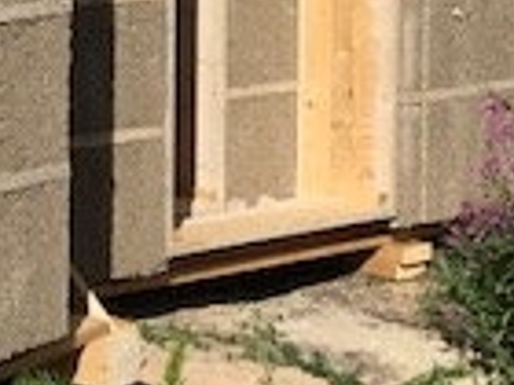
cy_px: -92
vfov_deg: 11.3
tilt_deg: -3.6
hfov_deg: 13.4
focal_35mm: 128
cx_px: -496
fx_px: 1901
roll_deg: +1.2
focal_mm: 3.99
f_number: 1.8
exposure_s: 1/4000
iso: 20
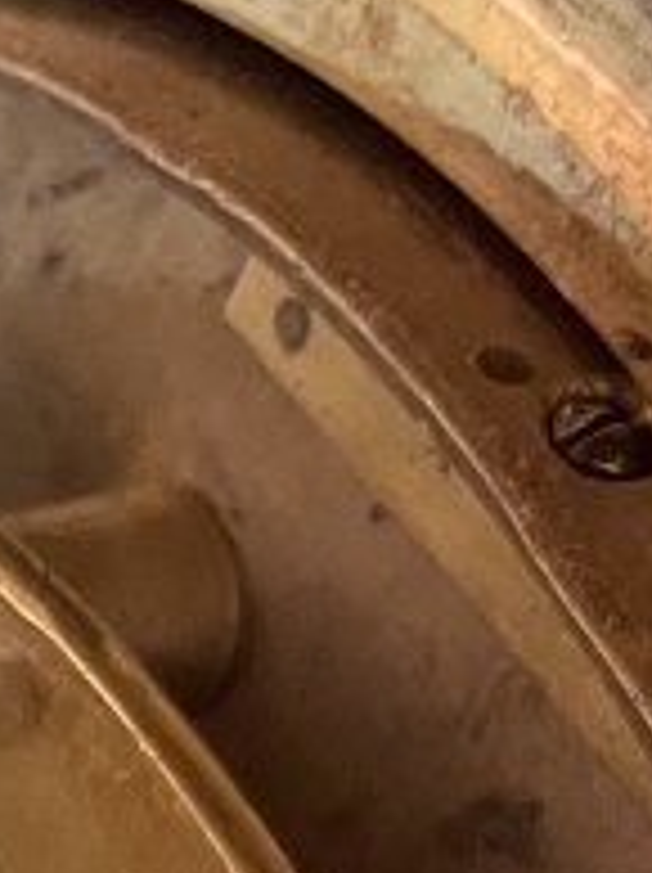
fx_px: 4052
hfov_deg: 8.7
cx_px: -692
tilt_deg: -34.3
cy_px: 2020
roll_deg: -2.6
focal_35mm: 161
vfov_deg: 10.7
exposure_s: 1/60
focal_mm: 4.2
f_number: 1.6
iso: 250
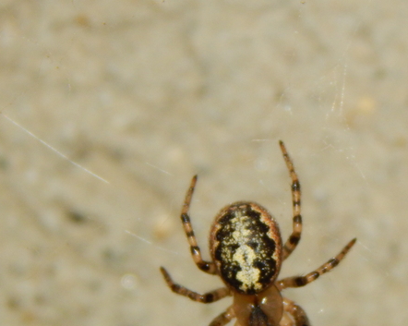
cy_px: 287
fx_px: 4139
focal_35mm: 343
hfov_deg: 5.6
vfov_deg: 4.5
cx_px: 332
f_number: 10.5
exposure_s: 1/30
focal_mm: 32.8
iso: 200
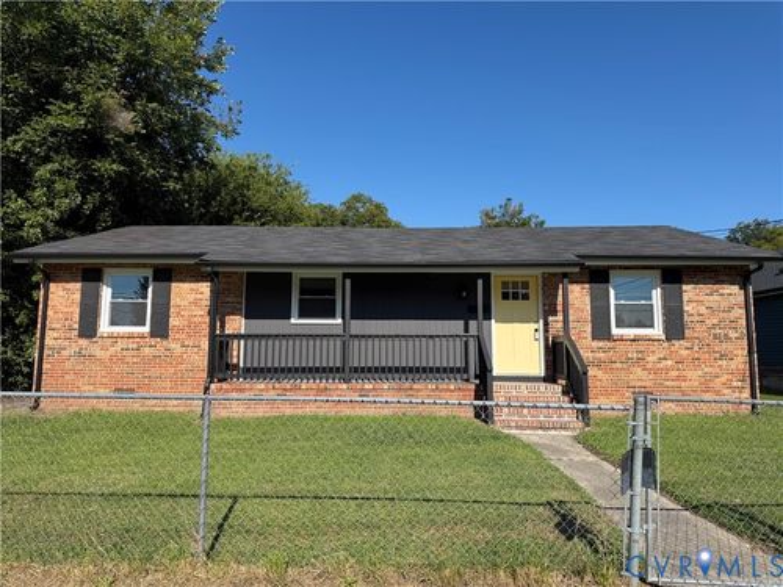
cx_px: 392
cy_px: 294
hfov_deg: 71.6
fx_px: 543
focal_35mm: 24
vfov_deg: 56.8
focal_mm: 6.76
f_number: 1.78
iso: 80
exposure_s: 1/4405
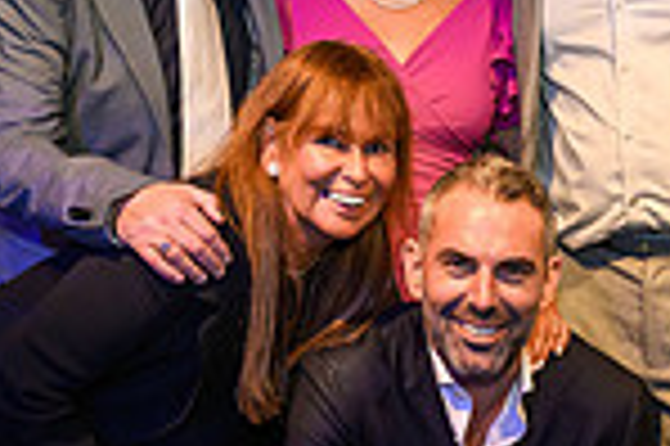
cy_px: 358
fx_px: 1989
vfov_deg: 12.7
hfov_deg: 19.0
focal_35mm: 107
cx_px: 463
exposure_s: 1/160
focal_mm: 27.5
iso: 1600
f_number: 2.8
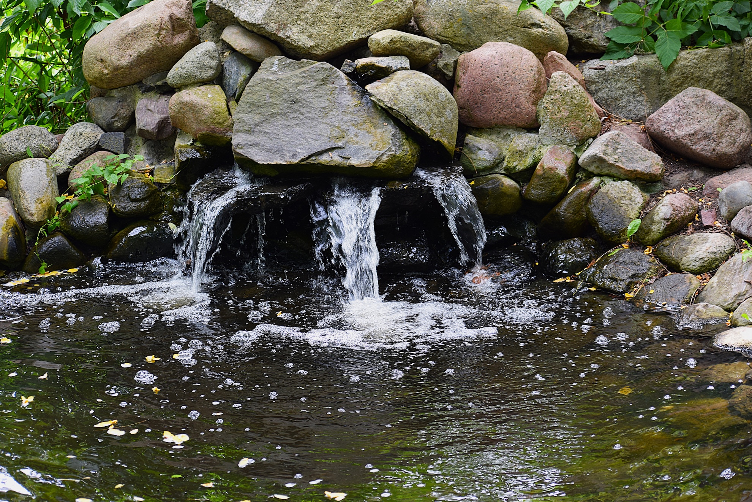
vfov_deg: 13.0
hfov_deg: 19.5
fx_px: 2193
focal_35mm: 105
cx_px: 376
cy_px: 251
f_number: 5.6
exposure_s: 1/125
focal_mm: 70
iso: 400
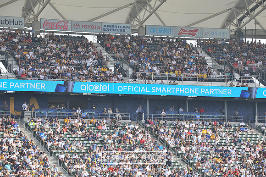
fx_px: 1108
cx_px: 133
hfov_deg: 13.7
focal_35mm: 150
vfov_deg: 9.1
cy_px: 88
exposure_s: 1/250
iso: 200
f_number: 8
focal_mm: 150
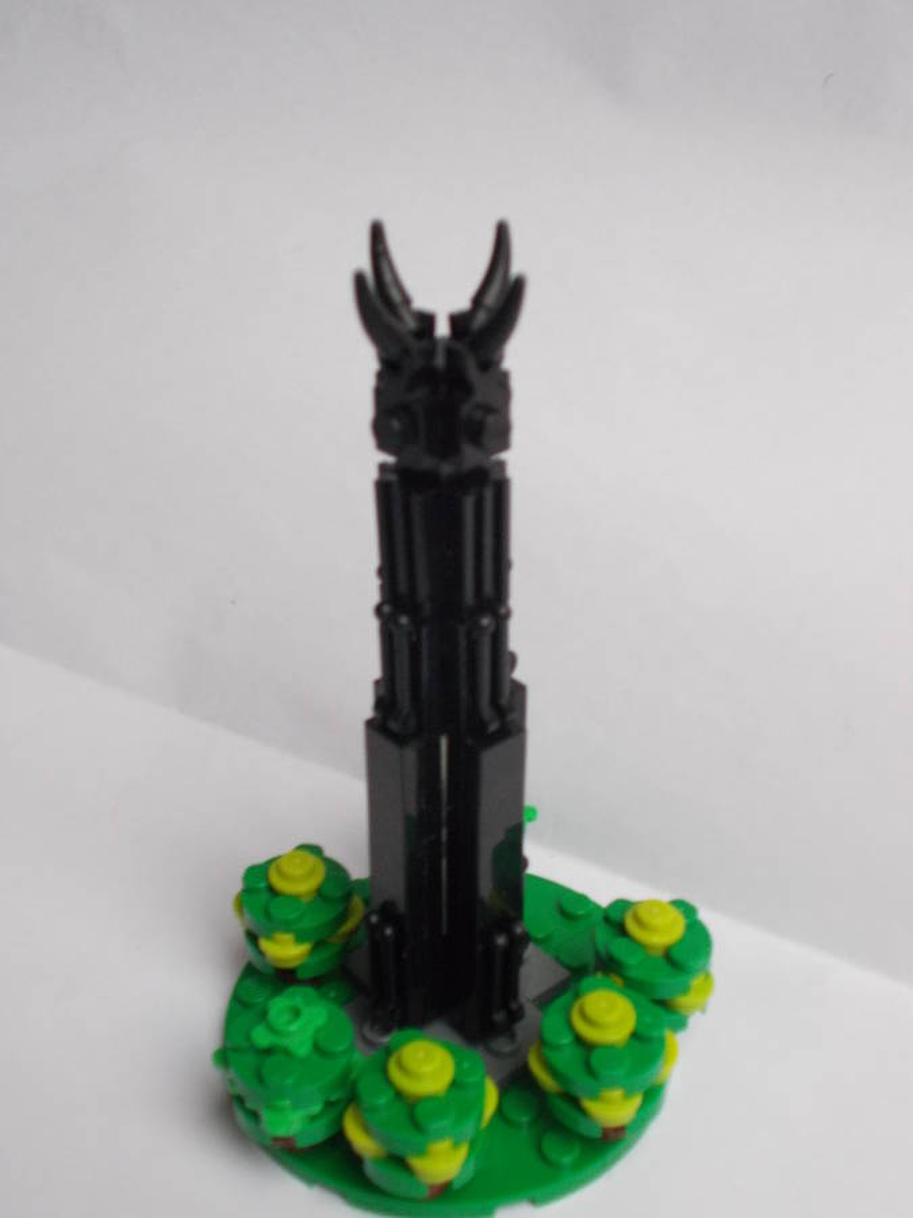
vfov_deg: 42.9
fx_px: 1547
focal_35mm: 44
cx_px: 456
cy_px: 609
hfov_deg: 32.9
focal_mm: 7.9
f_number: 4.2
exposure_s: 1/30
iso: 200
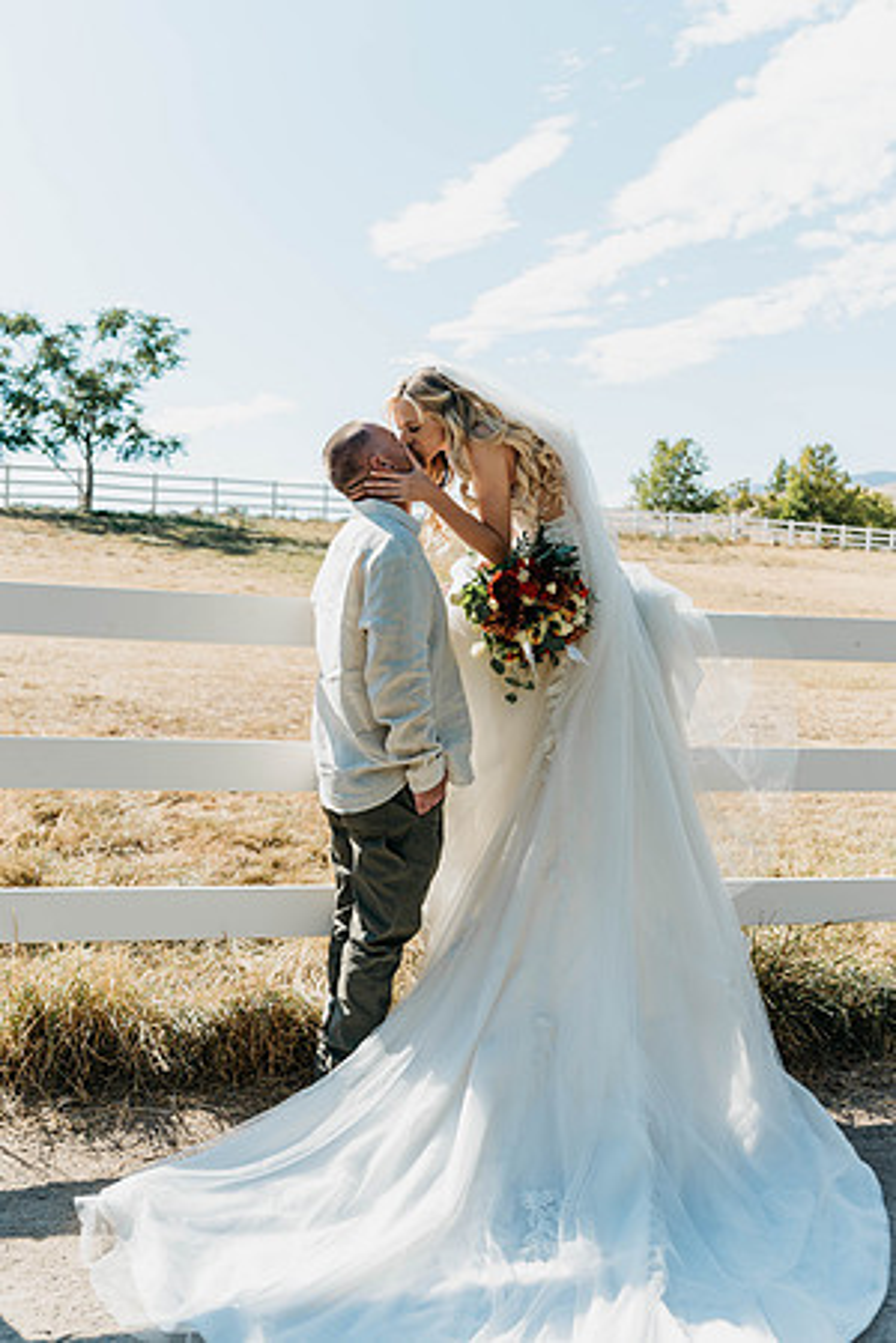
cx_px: 448
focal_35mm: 32
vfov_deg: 58.7
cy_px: 672
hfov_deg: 41.1
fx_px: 1195
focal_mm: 32
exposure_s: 1/1250
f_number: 2.8
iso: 100
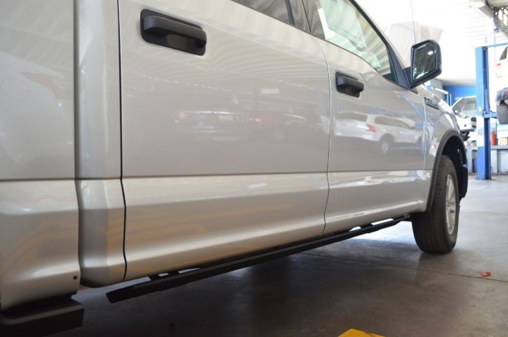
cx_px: 254
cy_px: 168
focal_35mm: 30
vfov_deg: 43.4
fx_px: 422
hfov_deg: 62.0
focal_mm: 20
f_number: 3.8
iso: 1000
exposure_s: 1/30
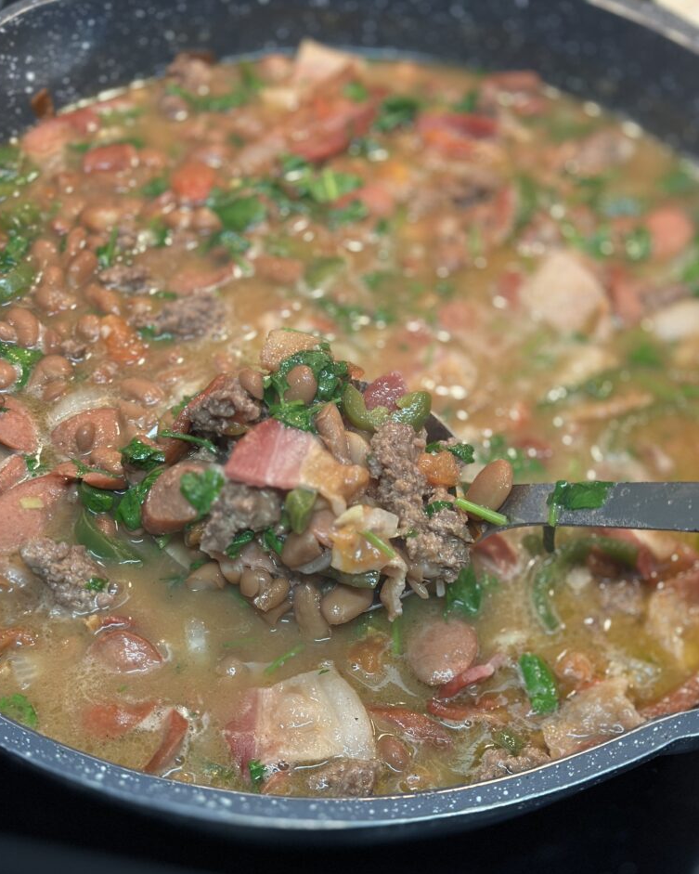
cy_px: 475
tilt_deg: -52.8
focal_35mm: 51
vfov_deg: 36.6
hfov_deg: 29.7
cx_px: 343
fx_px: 1319
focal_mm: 6.86
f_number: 1.78
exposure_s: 1/40
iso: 320
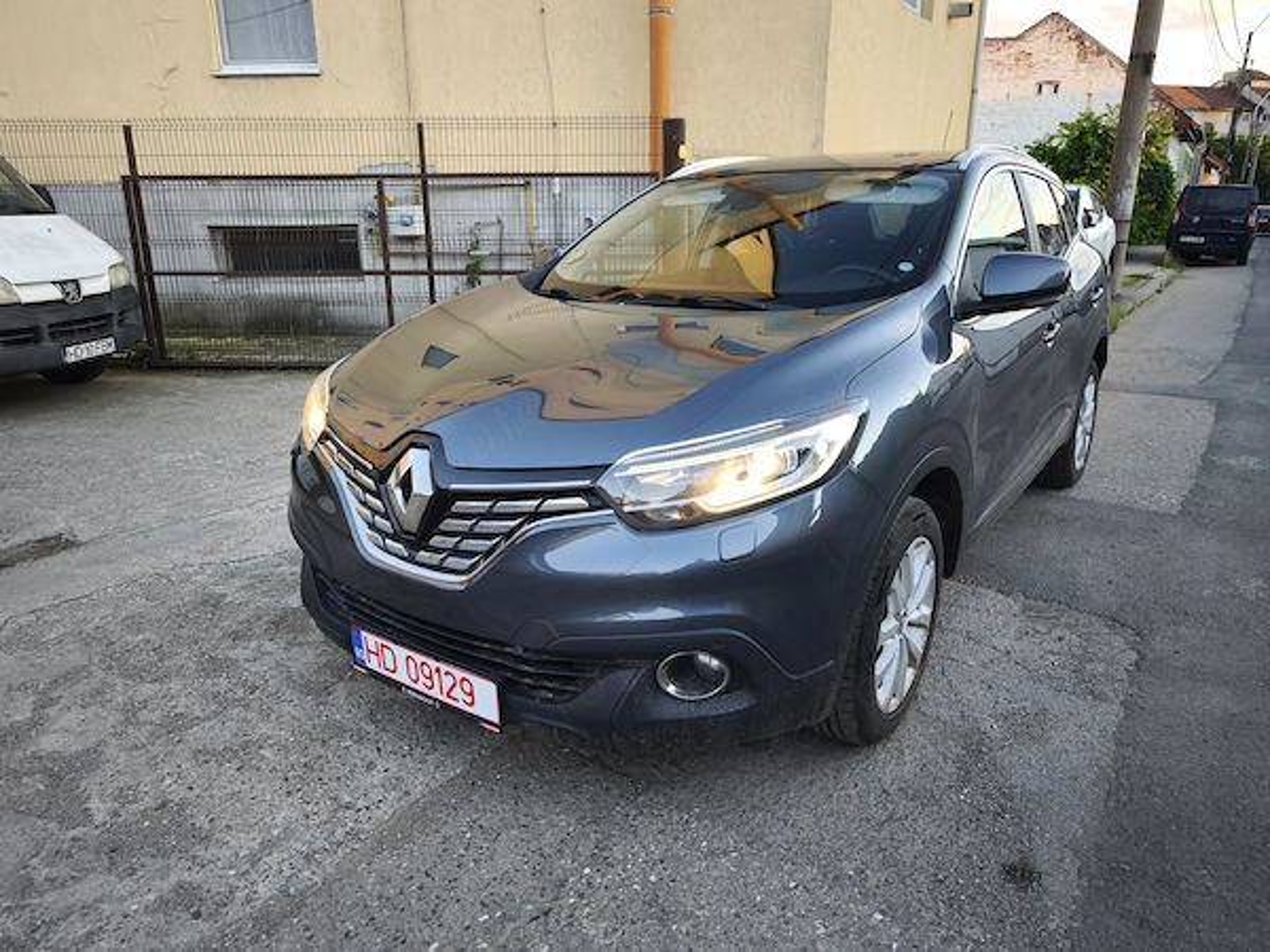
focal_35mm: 23
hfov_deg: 73.9
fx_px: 844
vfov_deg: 58.9
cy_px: 476
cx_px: 635
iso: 64
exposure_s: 1/85.1
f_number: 1.6
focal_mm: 6.57
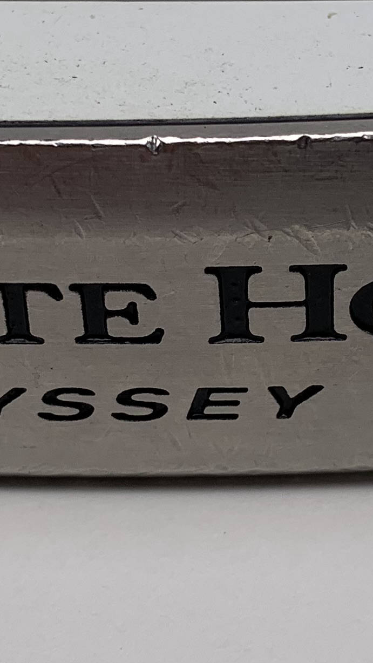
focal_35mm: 93
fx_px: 1635
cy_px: 312
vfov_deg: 22.9
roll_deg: +2.6
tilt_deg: -38.6
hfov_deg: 13.0
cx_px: 186
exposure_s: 1/369
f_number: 1.8
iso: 25
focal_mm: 4.25
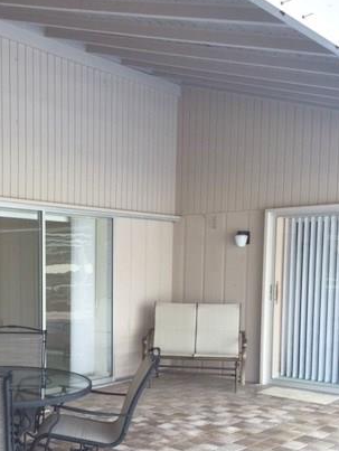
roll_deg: -0.3
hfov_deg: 31.0
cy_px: 317
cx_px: 84
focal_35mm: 46
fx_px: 600
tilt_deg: -4.3
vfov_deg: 40.5
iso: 40
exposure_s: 1/120
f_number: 2.2
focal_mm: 4.15
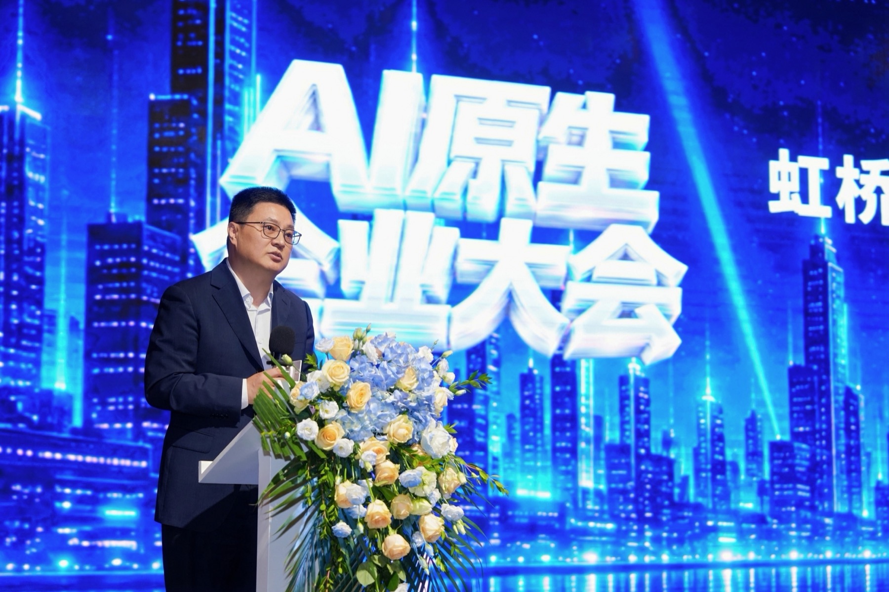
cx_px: 444
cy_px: 296
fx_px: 1728
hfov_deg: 28.9
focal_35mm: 70
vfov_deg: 19.4
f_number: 3.2
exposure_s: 1/48
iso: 800
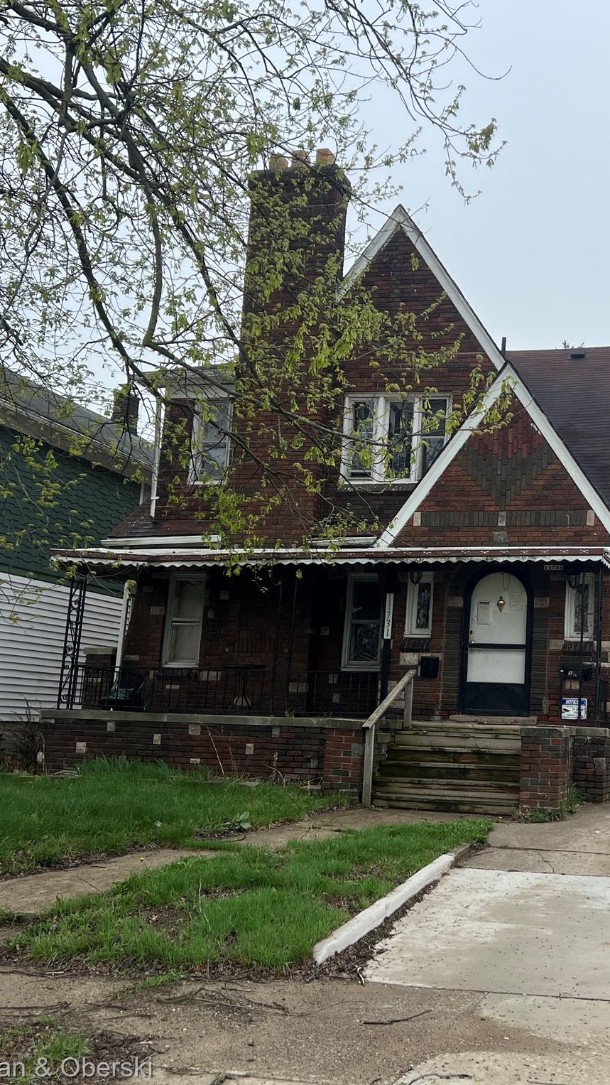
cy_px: 541
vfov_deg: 52.8
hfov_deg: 30.1
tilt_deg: +9.1
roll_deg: -3.0
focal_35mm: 38
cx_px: 527
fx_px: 1093
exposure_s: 1/2299
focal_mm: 5.7
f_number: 1.5
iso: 50
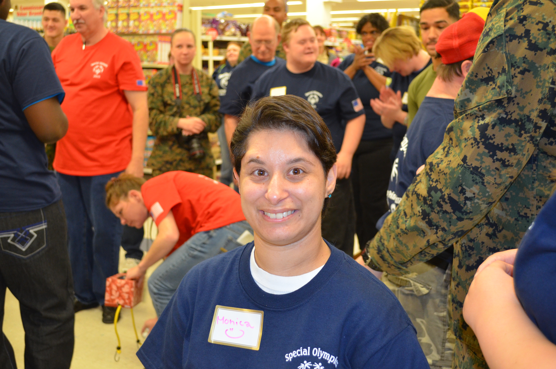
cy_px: 184
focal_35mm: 45
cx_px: 278
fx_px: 694
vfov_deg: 29.7
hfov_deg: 43.7
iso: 1100
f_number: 4.5
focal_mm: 30
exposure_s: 1/60
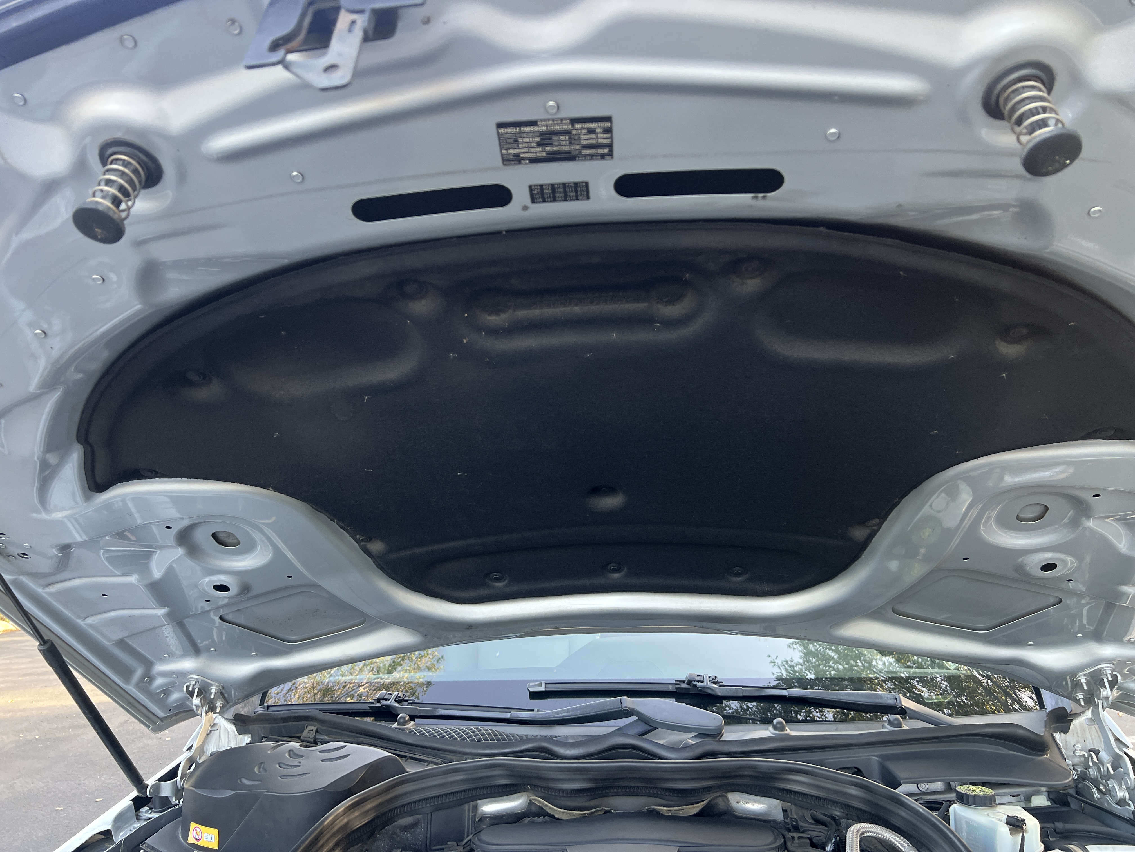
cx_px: 568
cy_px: 426
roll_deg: +1.2
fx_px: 852
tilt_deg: +3.5
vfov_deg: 53.1
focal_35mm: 26
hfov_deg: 67.3
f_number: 1.5
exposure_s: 1/112
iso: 125
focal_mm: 5.7
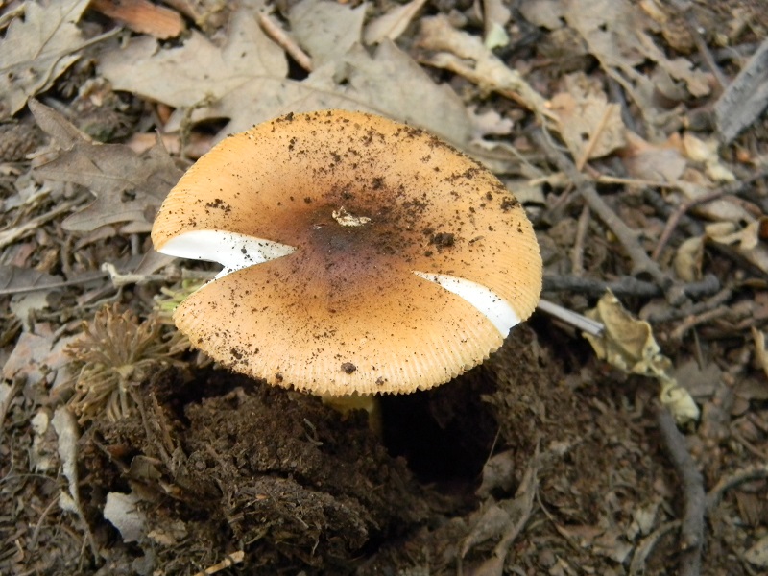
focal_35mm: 83
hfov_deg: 23.6
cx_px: 384
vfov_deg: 17.8
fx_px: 1841
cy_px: 288
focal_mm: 15.1
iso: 400
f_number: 4.5
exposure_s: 1/32.4
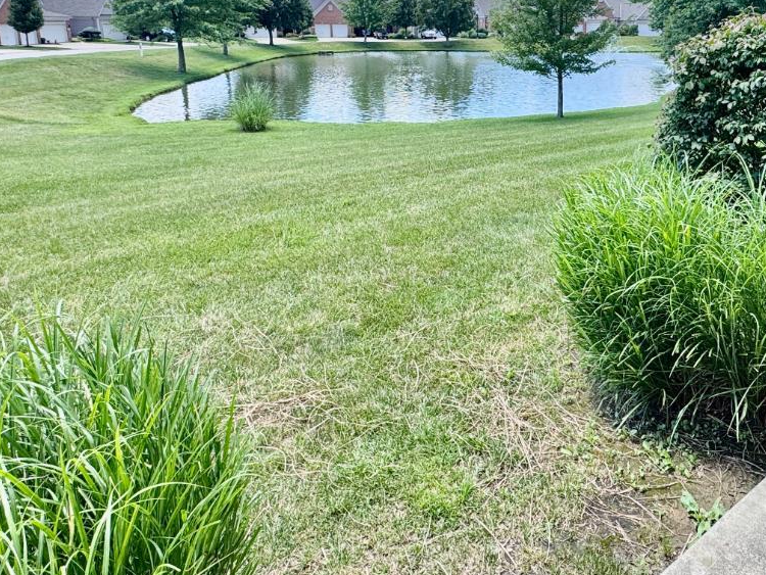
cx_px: 516
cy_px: 159
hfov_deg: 61.8
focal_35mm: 28
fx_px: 620
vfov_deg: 48.3
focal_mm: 2.22
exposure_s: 1/529
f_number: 2.2
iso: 40
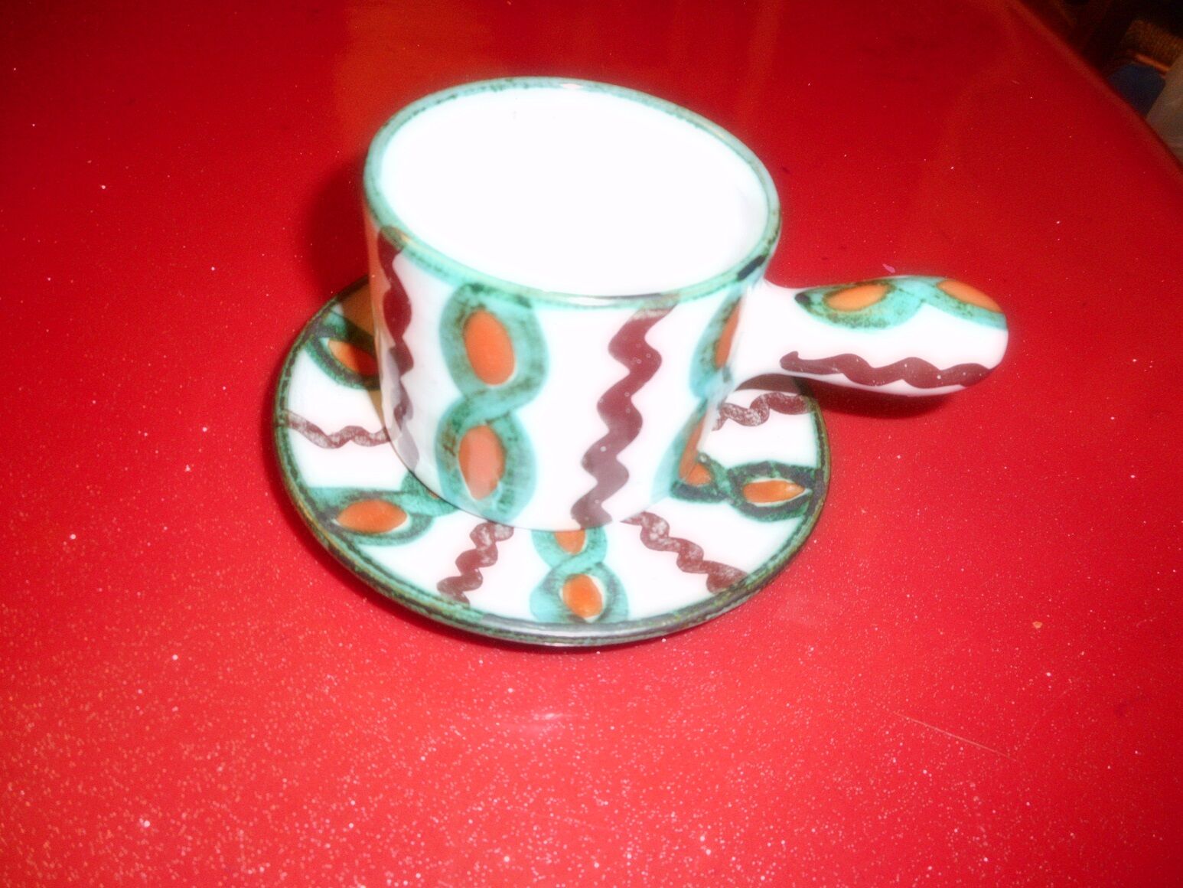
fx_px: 991
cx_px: 592
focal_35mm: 29
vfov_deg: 48.2
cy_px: 444
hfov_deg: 61.7
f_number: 4
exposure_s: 1/25
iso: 400
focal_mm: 5.2
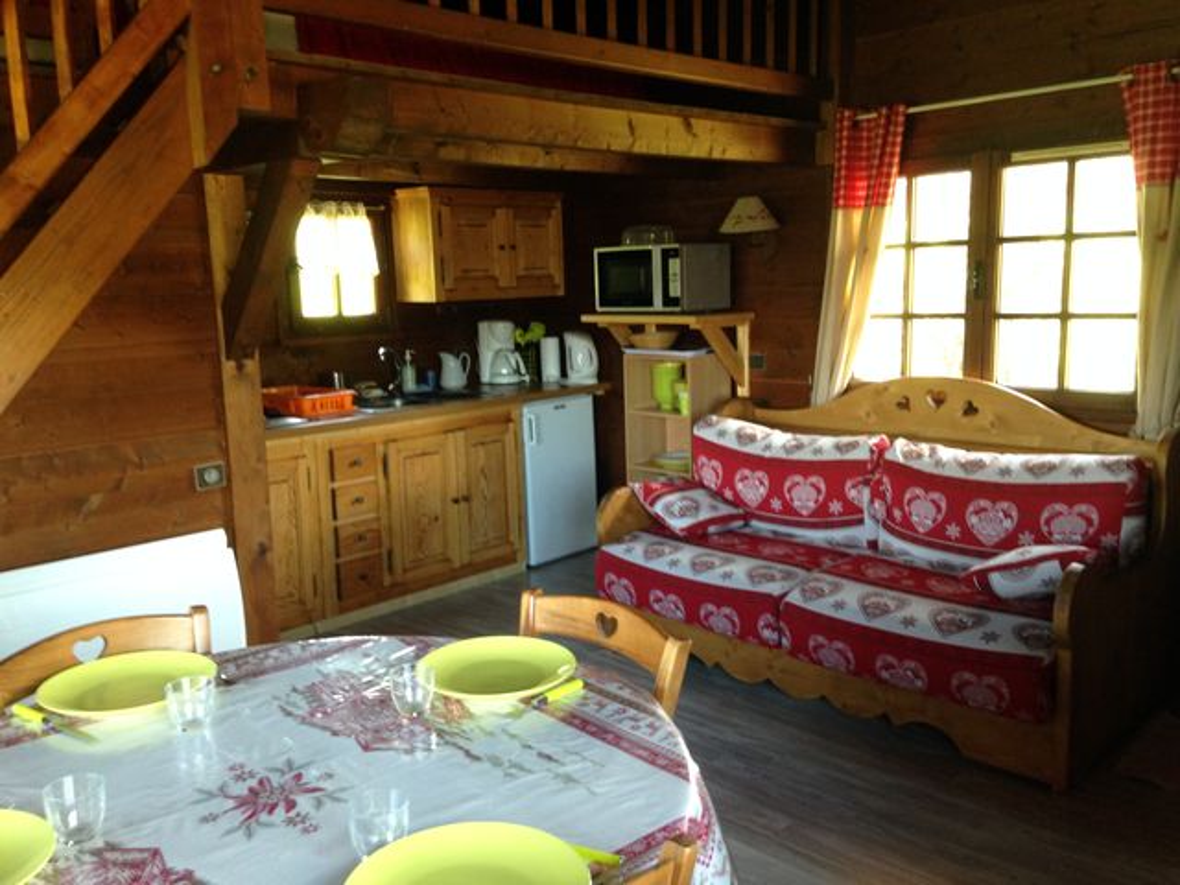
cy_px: 442
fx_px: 1125
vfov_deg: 42.9
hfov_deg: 55.4
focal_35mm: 33
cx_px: 590
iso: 100
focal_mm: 4.12
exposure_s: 1/20
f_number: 2.4
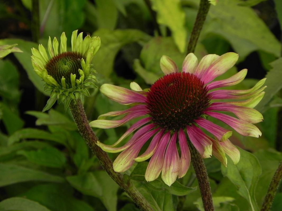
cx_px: 141
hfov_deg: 8.0
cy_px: 106
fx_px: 2012
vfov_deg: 6.0
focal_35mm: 247
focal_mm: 44
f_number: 5
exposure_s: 1/320
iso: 160
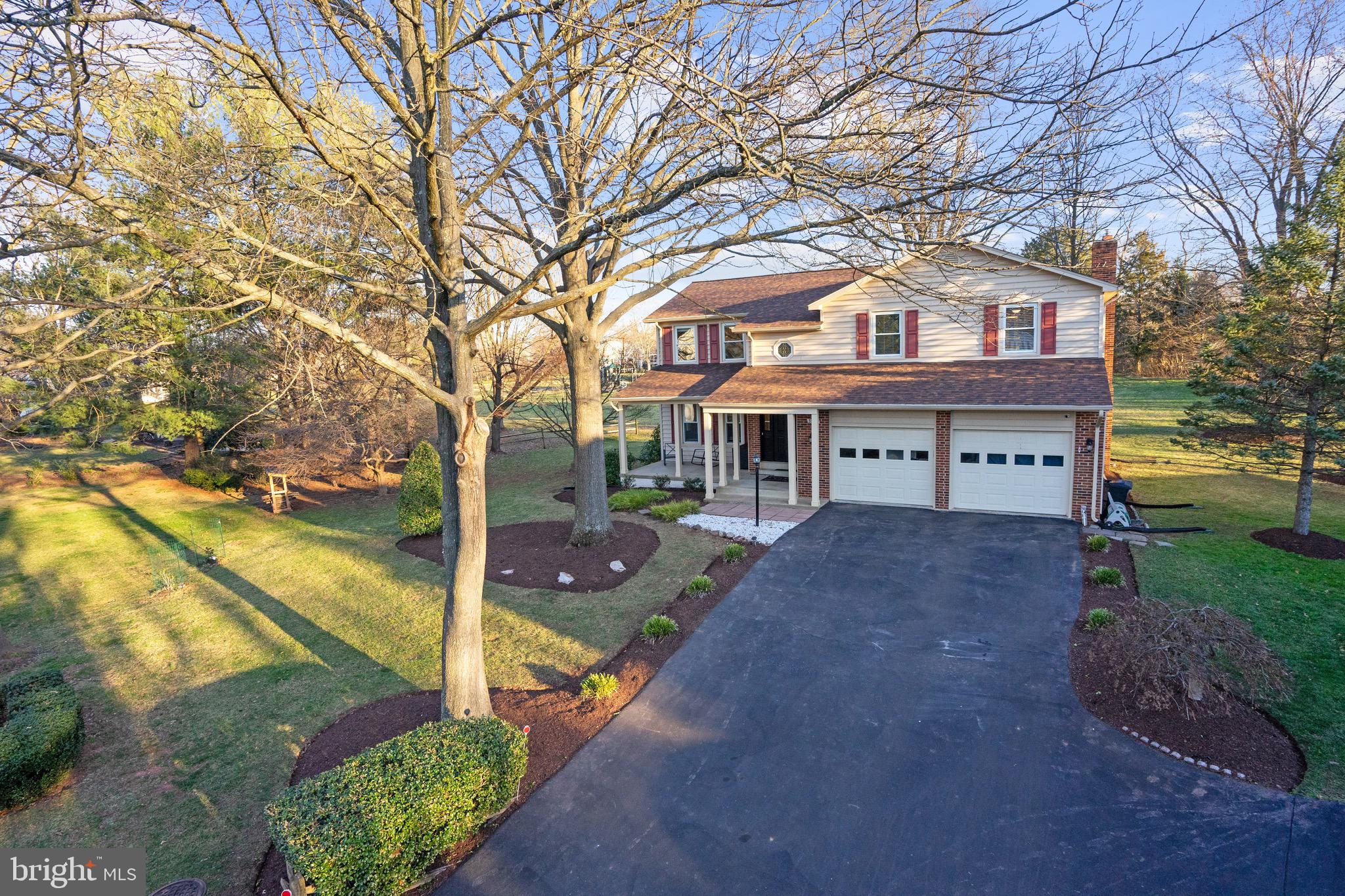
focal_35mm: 16
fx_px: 598
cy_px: 448
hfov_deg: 96.7
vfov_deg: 73.7
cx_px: 672
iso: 800
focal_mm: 16
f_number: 8
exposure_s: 1/250
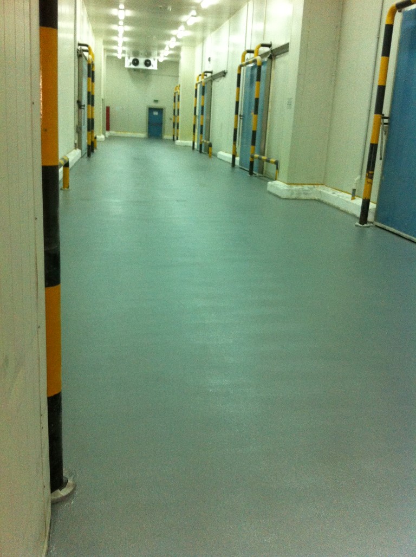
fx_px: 562
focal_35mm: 35
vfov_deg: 52.7
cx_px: 208
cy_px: 278
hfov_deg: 40.6
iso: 200
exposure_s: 1/15
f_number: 2.8
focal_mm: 3.85
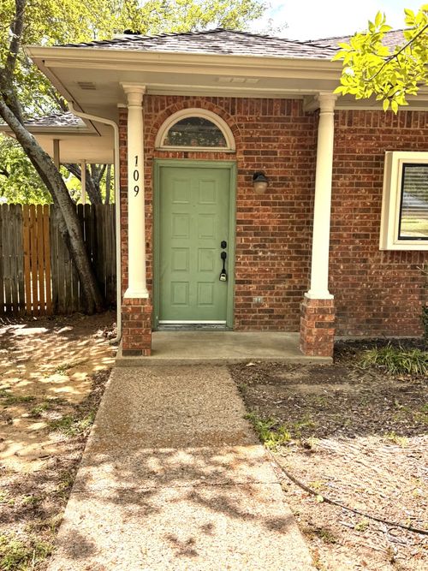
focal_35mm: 35
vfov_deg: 52.6
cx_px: 214
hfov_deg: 40.7
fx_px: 577
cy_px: 286
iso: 80
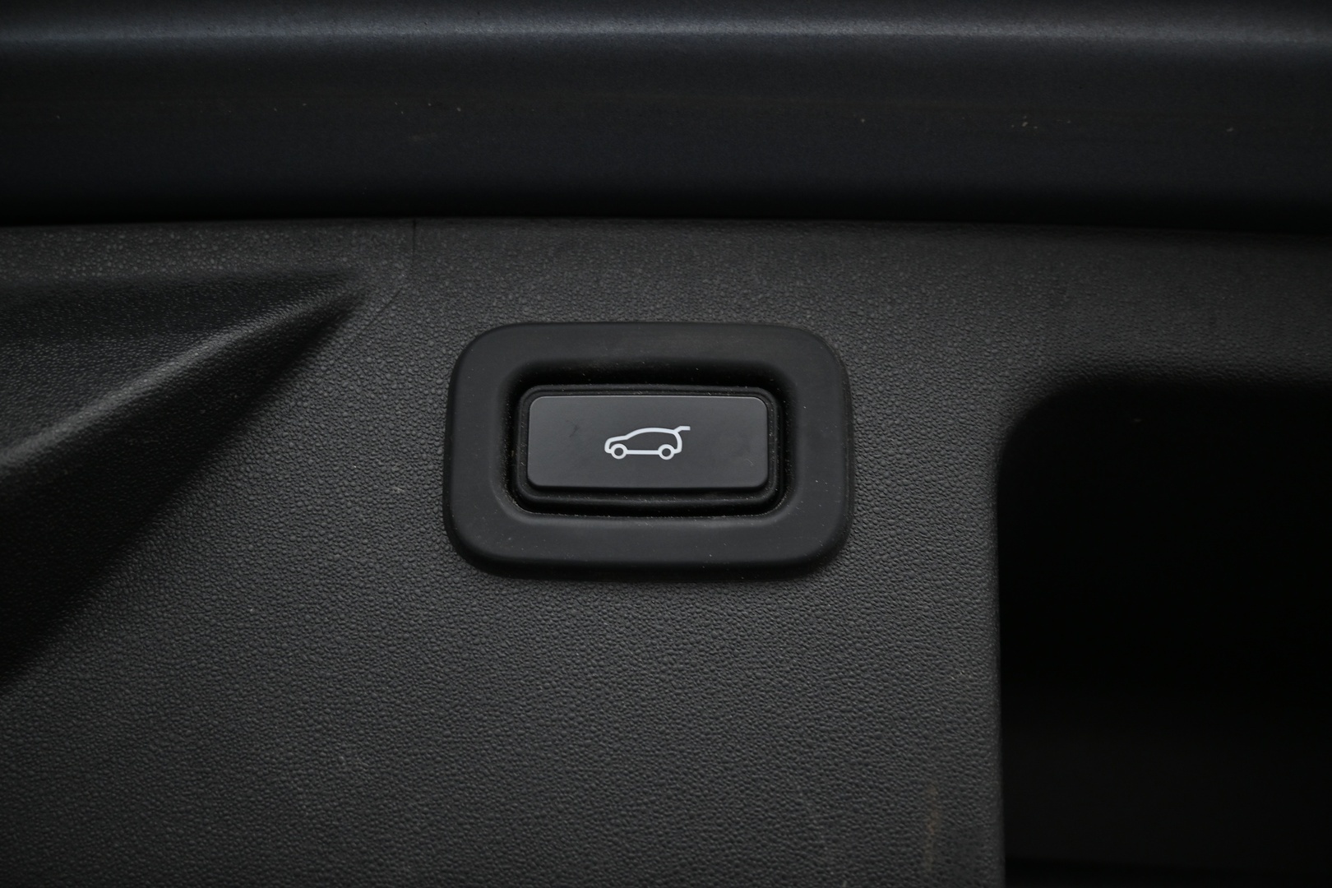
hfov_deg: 52.2
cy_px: 444
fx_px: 1360
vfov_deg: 36.2
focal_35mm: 37
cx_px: 666
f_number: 4.2
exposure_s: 1/40
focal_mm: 24.5
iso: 500
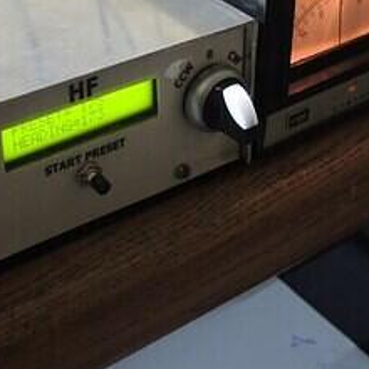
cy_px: -15
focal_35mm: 72
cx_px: 196
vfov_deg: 22.9
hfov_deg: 24.0
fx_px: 868
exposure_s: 1/30
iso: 400
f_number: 2
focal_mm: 6
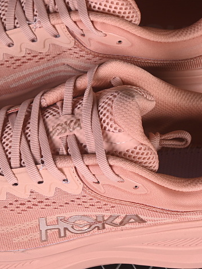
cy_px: 108
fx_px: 1291
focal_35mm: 166
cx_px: 68
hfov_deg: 8.9
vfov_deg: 11.9
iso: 160
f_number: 7.1
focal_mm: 50
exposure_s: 1/80
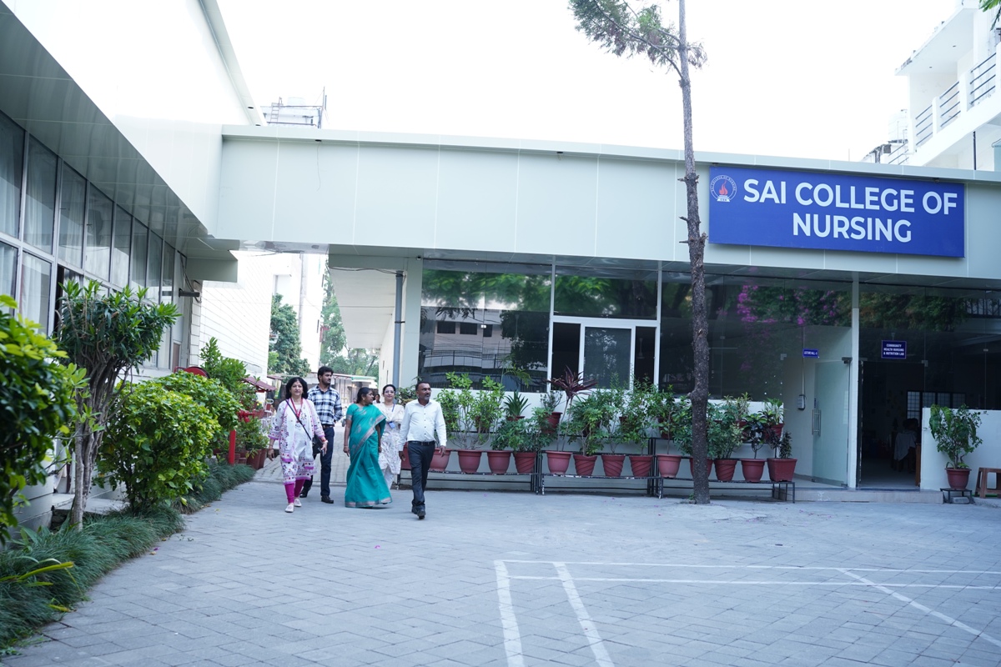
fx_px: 973
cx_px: 500
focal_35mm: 35
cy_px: 334
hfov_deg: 54.4
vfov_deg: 37.9
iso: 320
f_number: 3.2
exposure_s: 1/125
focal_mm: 35
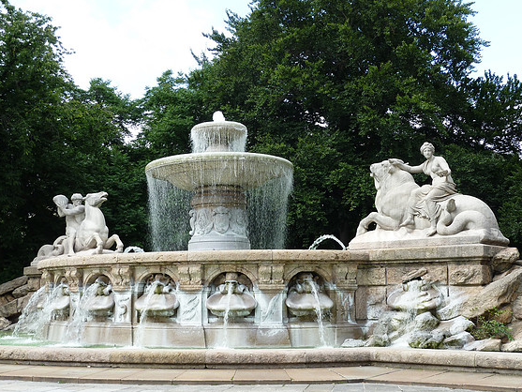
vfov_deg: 29.1
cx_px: 253
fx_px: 754
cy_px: 196
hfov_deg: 38.2
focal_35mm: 50
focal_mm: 7.9
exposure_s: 1/125
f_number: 4
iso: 80
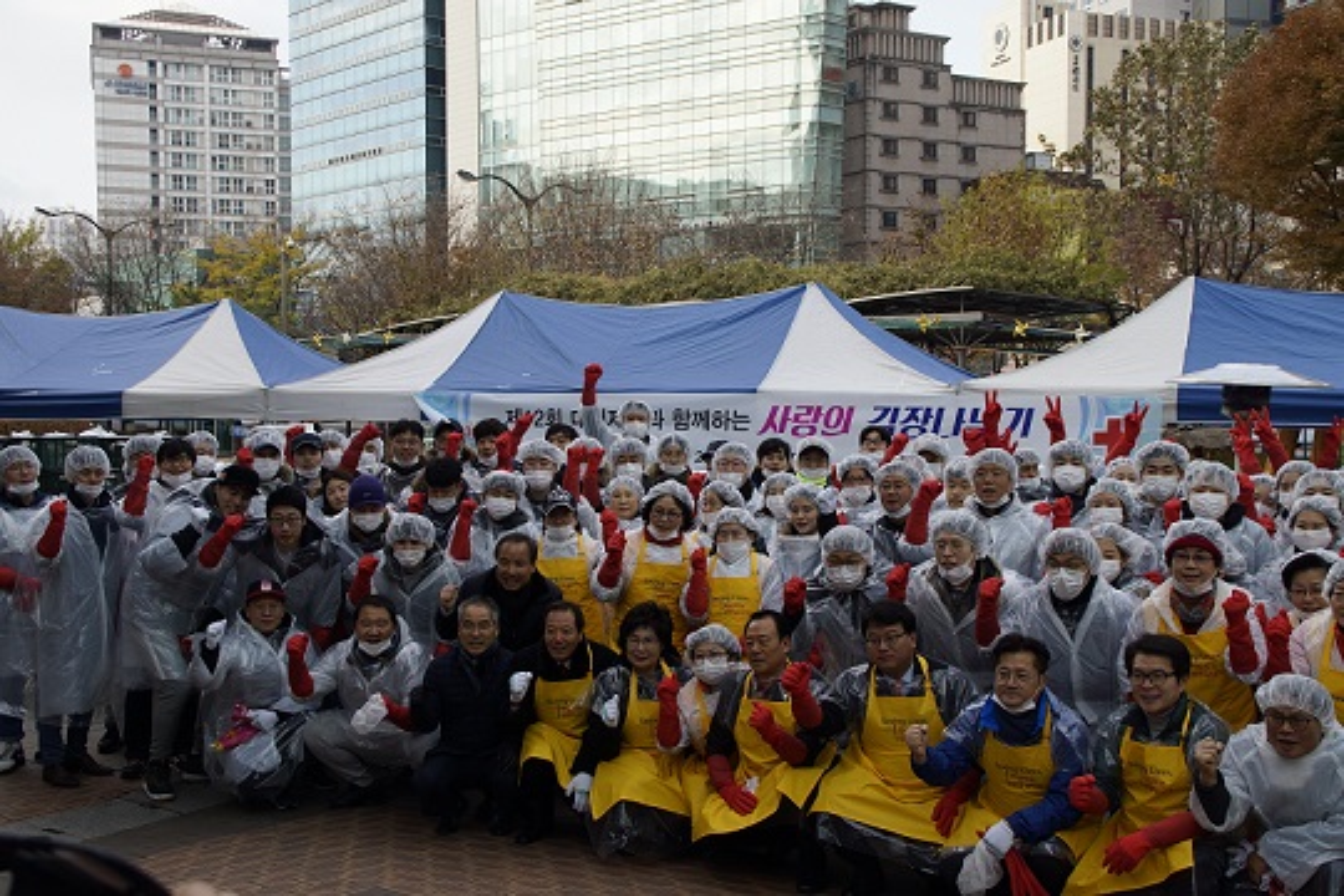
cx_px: 672
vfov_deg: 31.9
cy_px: 448
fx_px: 1568
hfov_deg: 46.4
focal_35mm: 42
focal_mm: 28
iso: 100
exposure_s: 1/160
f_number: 6.3
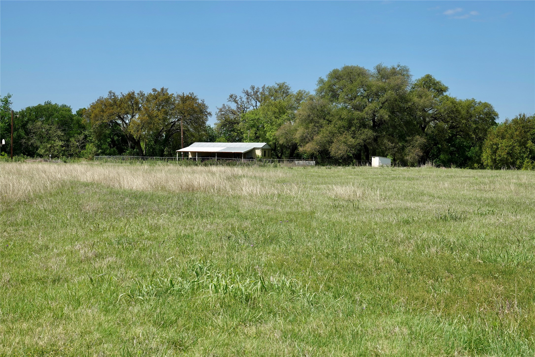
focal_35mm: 65
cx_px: 268
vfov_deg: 20.9
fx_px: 966
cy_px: 178
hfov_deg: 31.0
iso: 100
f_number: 4
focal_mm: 23.95
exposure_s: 1/800
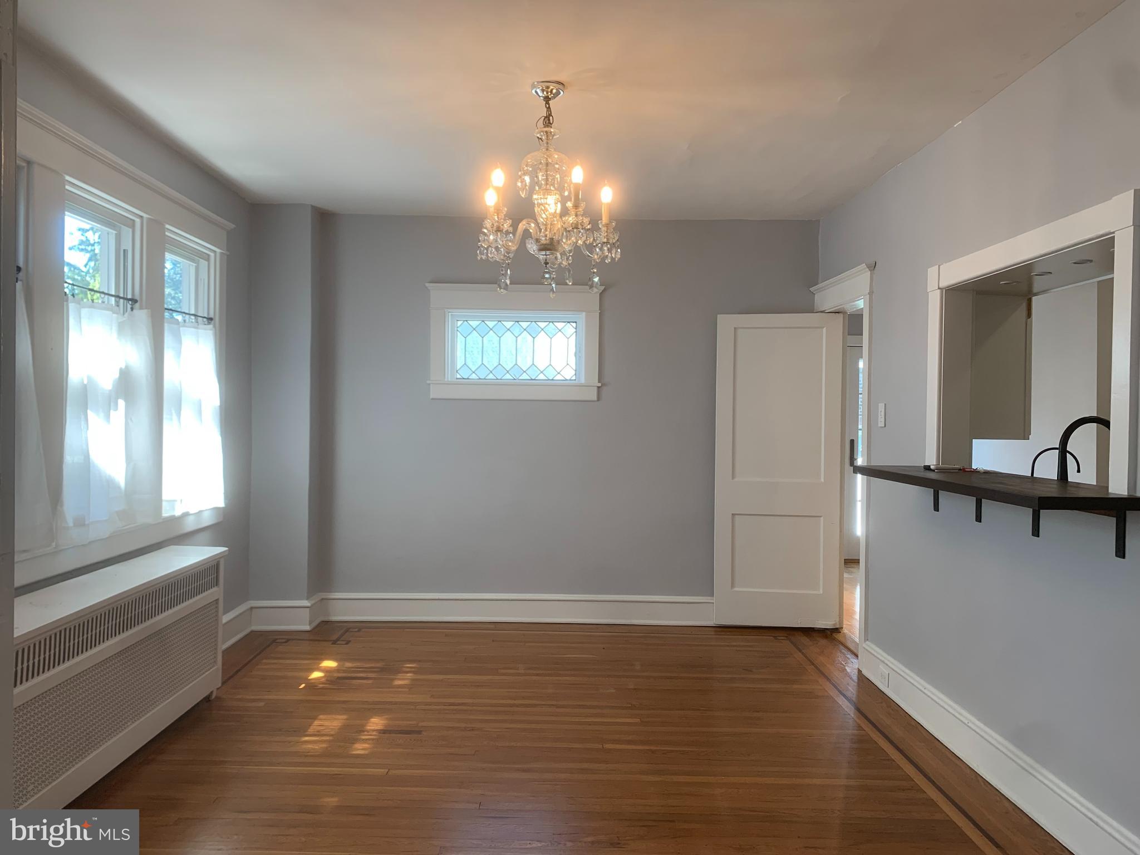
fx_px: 856
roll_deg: -0.8
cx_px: 570
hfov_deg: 67.3
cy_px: 428
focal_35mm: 26
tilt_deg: -0.8
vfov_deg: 53.1
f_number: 1.8
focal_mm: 4.25
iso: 50
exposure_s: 1/120
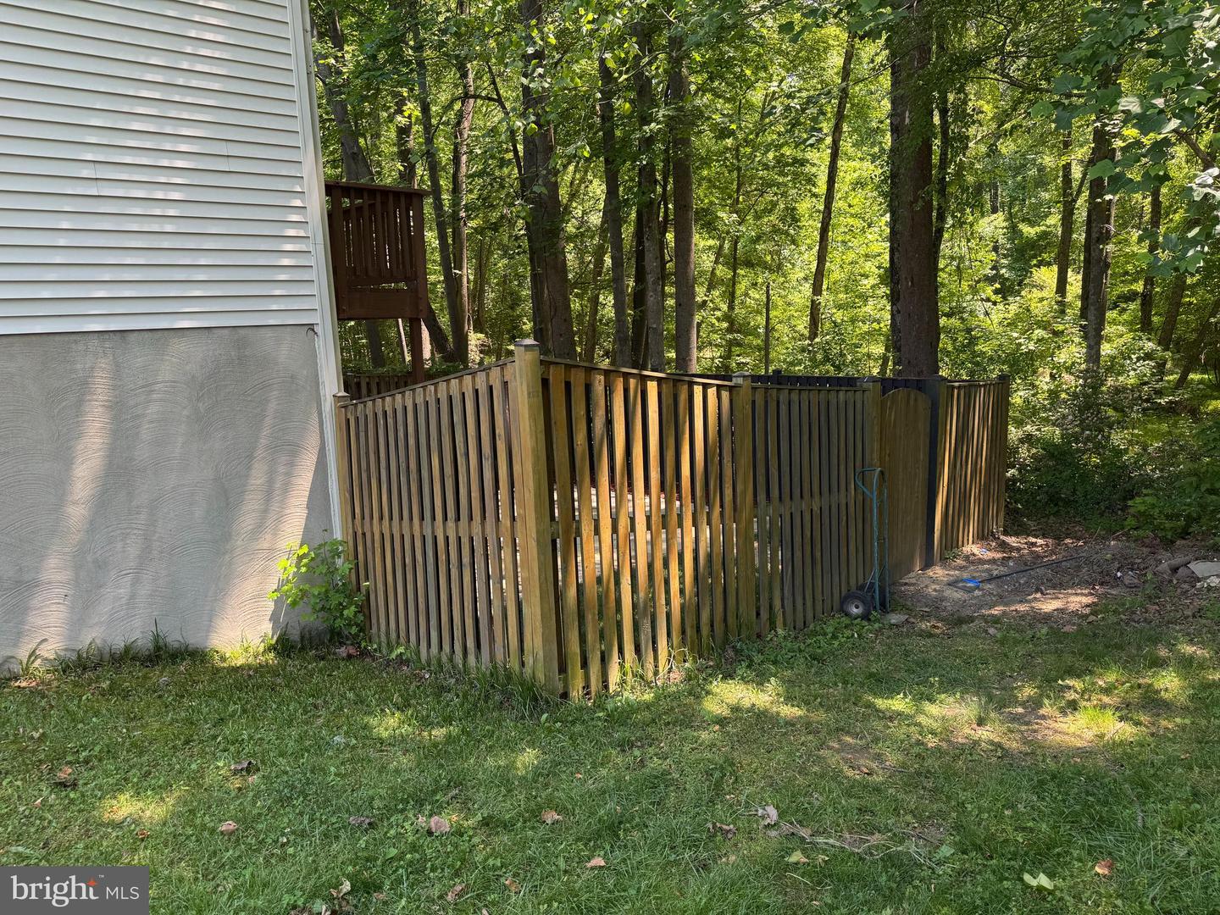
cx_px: 610
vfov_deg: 56.8
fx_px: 846
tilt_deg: -9.9
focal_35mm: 24
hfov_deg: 71.6
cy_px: 458
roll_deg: +1.8
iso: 64
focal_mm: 6.76
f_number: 1.78
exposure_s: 1/242
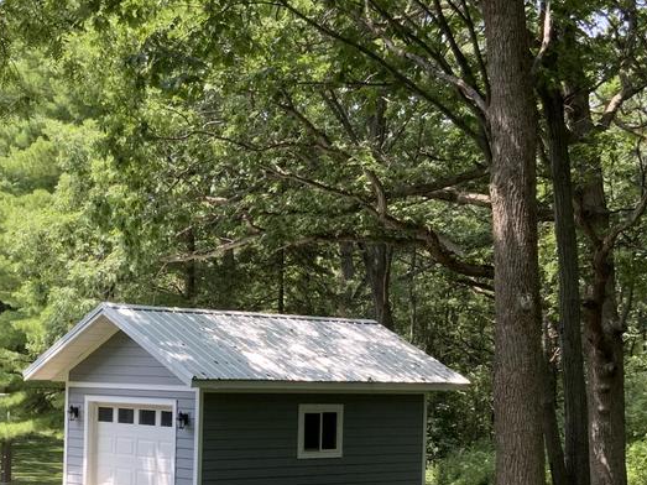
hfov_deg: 27.0
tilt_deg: -1.2
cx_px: 148
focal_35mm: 71
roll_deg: -1.2
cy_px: 393
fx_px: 1327
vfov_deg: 20.5
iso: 16
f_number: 1.8
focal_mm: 3
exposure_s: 1/223
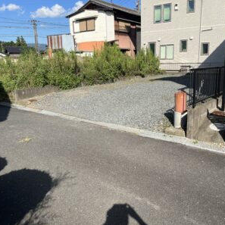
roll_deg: +1.5
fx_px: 228
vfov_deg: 52.5
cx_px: 132
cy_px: 113
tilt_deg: -12.6
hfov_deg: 52.3
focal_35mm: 31
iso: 50
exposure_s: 1/3831
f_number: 1.5
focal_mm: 5.7
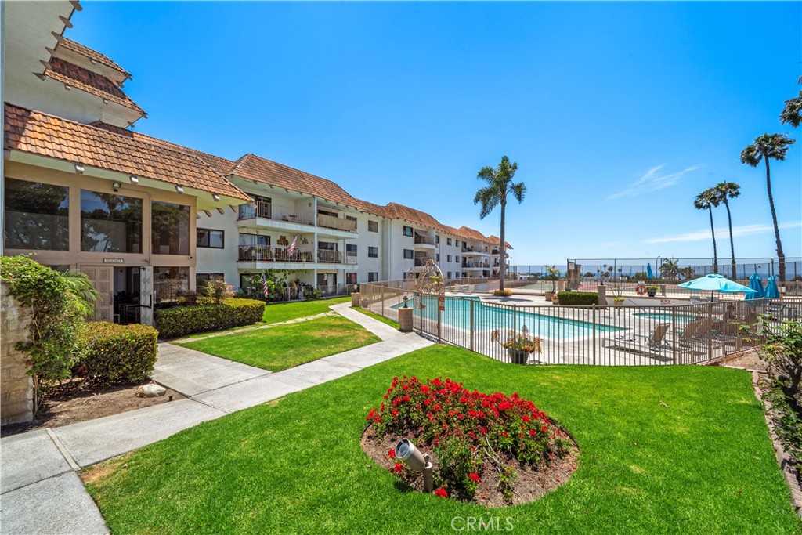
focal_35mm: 13
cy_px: 268
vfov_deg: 85.4
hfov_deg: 108.3
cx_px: 401
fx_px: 290
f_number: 14
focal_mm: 13
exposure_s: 1/100
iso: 100
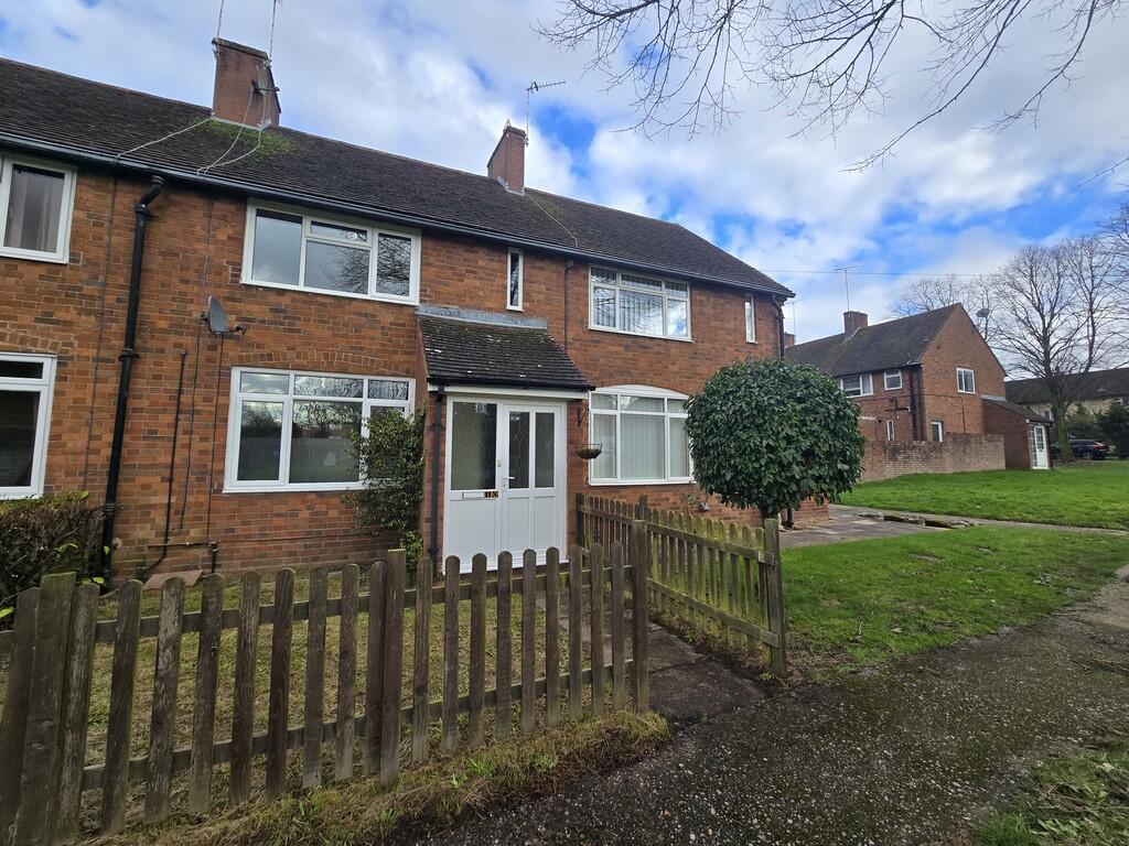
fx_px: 424
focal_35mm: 13
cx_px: 564
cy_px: 423
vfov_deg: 89.9
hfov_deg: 106.2
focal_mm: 2.2
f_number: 2.2
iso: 50
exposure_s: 1/711
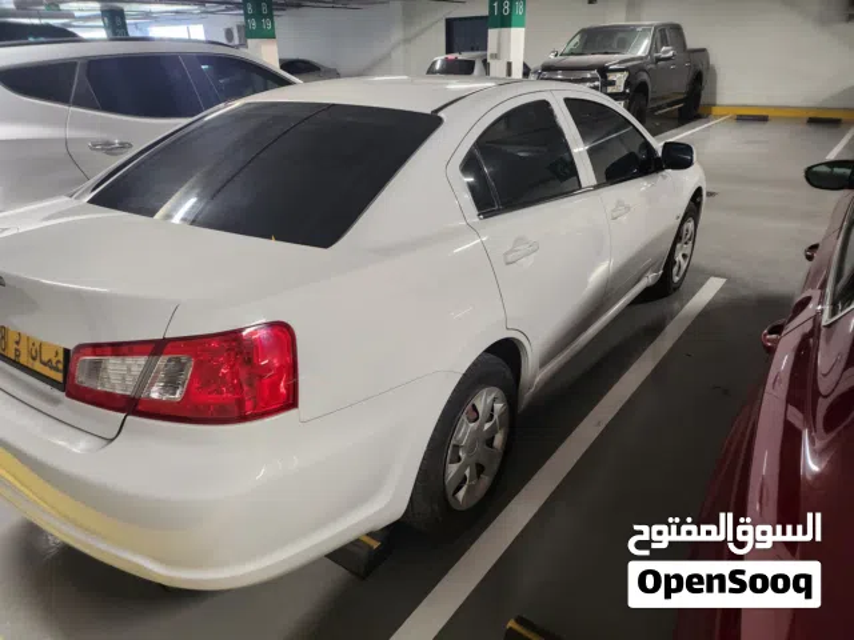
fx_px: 592
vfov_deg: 56.8
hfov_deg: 71.6
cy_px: 320
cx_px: 427
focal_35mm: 24
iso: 800
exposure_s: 1/100
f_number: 1.8
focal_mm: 5
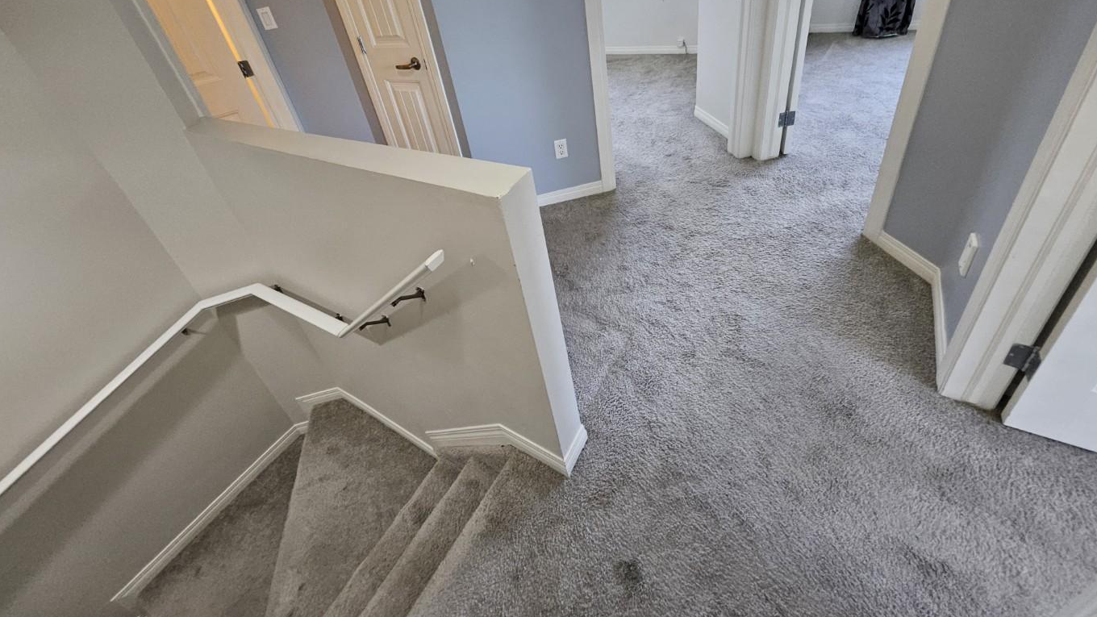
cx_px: 535
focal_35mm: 15
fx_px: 436
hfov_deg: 103.0
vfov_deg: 68.6
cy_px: 206
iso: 250
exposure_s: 1/60
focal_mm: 1.74
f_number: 2.2
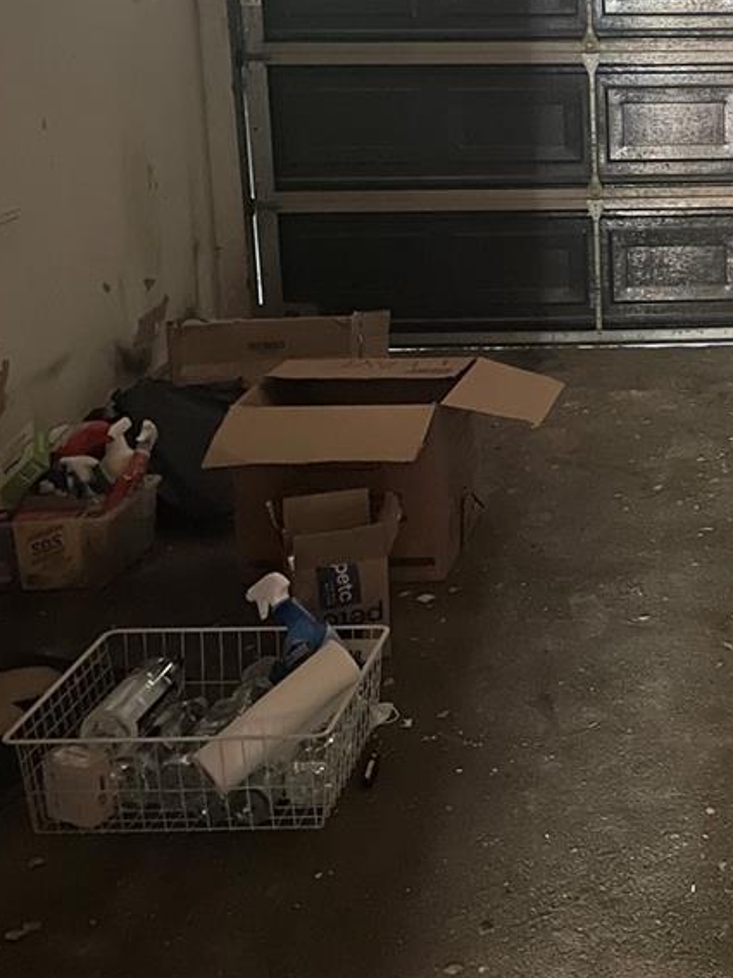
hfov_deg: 25.1
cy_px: 238
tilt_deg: -10.2
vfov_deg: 34.2
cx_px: 755
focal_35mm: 55
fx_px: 1553
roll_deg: +0.7
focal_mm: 4.2
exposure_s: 1/24
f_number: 1.6
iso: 1000
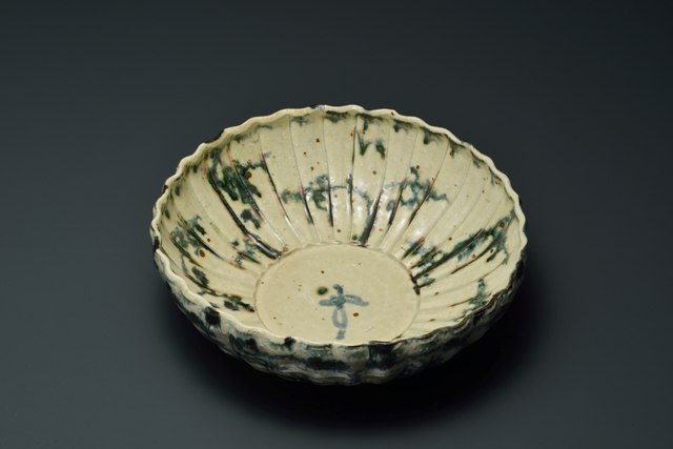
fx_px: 1589
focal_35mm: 85
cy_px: 224
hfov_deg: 23.9
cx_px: 336
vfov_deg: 16.1
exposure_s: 1/10
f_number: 14
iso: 200
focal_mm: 85
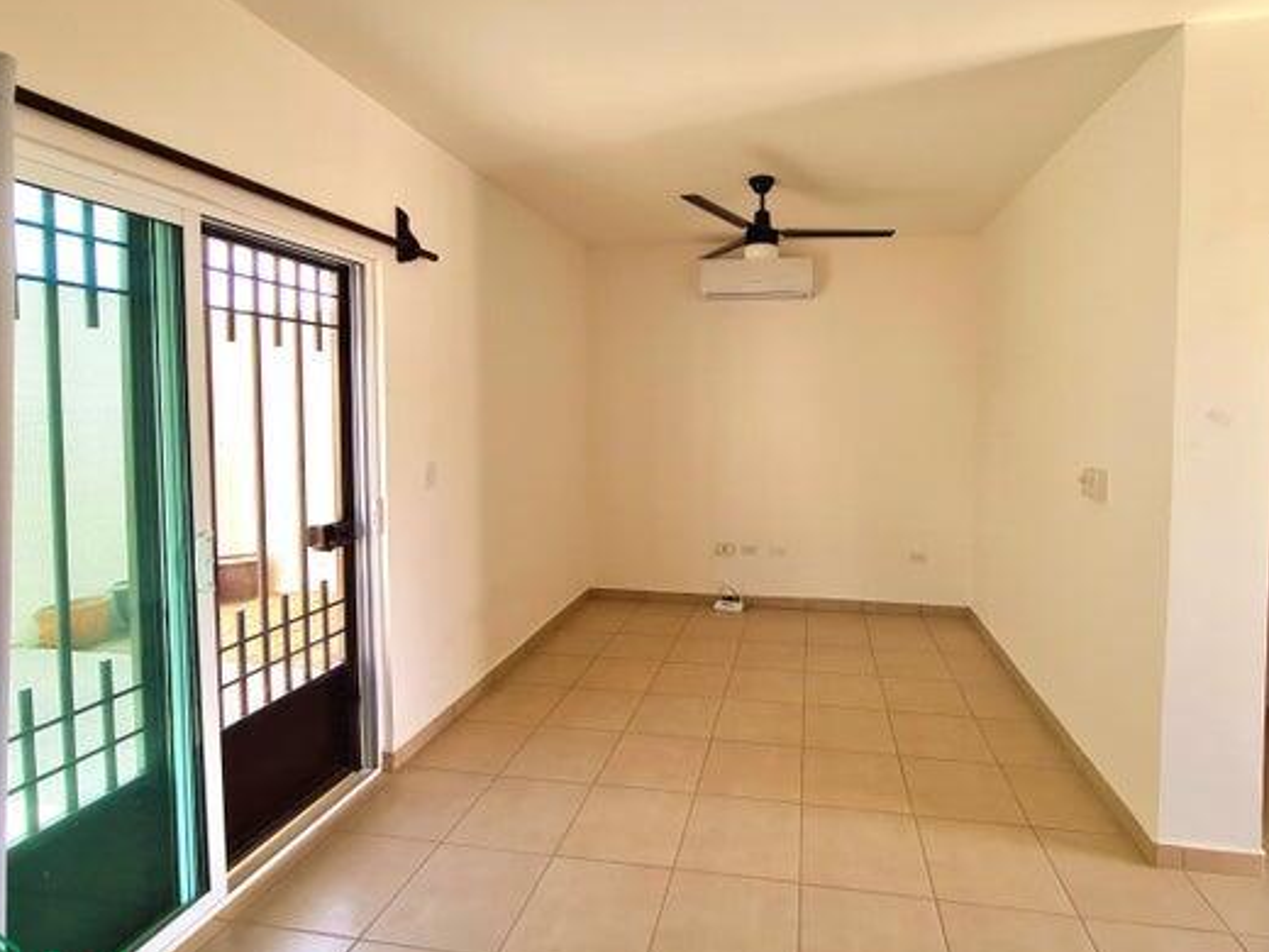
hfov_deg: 94.1
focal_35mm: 16
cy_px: 442
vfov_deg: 78.0
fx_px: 587
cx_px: 703
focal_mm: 2.22
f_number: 2.2
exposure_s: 1/120
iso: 64
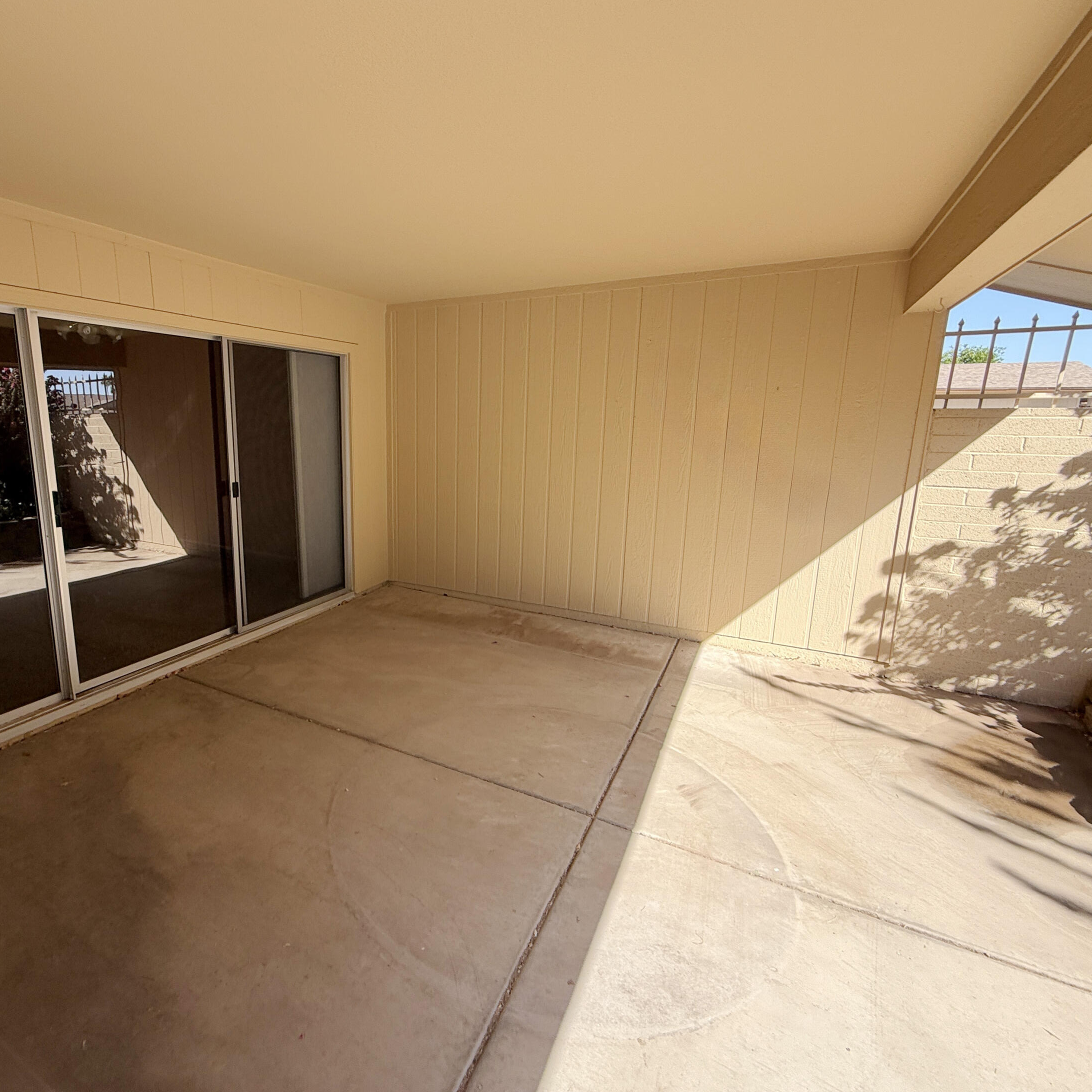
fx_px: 607
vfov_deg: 84.0
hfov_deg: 82.8
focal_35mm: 17
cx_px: 429
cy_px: 533
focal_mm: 2.22
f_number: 2.2
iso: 50
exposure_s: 1/316
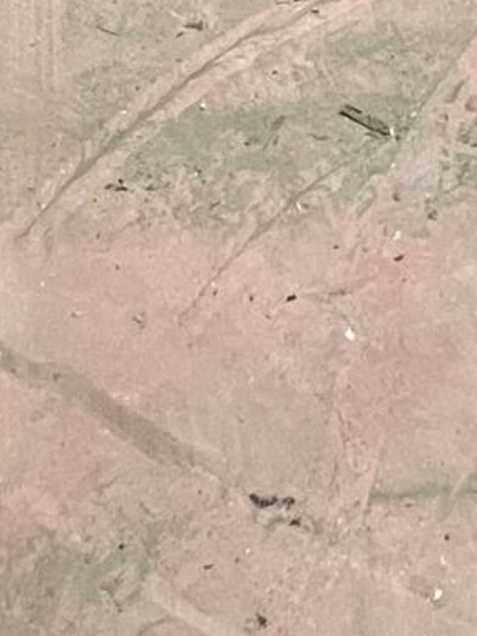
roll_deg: +2.4
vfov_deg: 9.2
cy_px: -1230
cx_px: 437
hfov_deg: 8.5
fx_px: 3215
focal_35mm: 175
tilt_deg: -24.6
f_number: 1.6
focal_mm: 5.1
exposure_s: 1/60
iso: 200
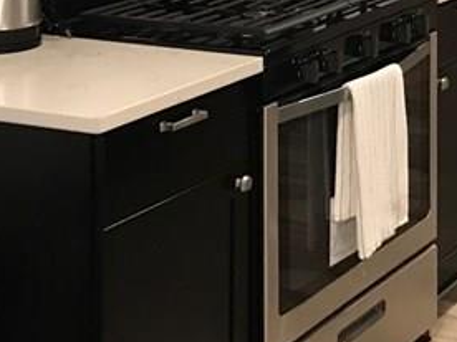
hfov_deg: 17.7
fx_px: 1373
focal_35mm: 104
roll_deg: -0.7
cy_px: -249
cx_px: 601
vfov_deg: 13.0
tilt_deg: -0.2
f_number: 1.8
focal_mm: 3.99
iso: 80
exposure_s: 1/15
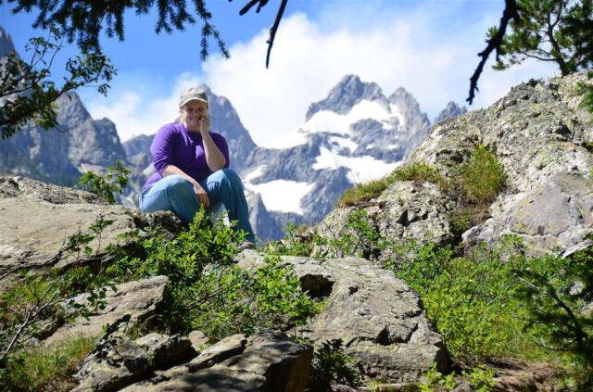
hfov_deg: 14.4
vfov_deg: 9.6
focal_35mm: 142
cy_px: 196
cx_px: 296
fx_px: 2341
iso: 200
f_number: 7.1
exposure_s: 1/800
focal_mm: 95
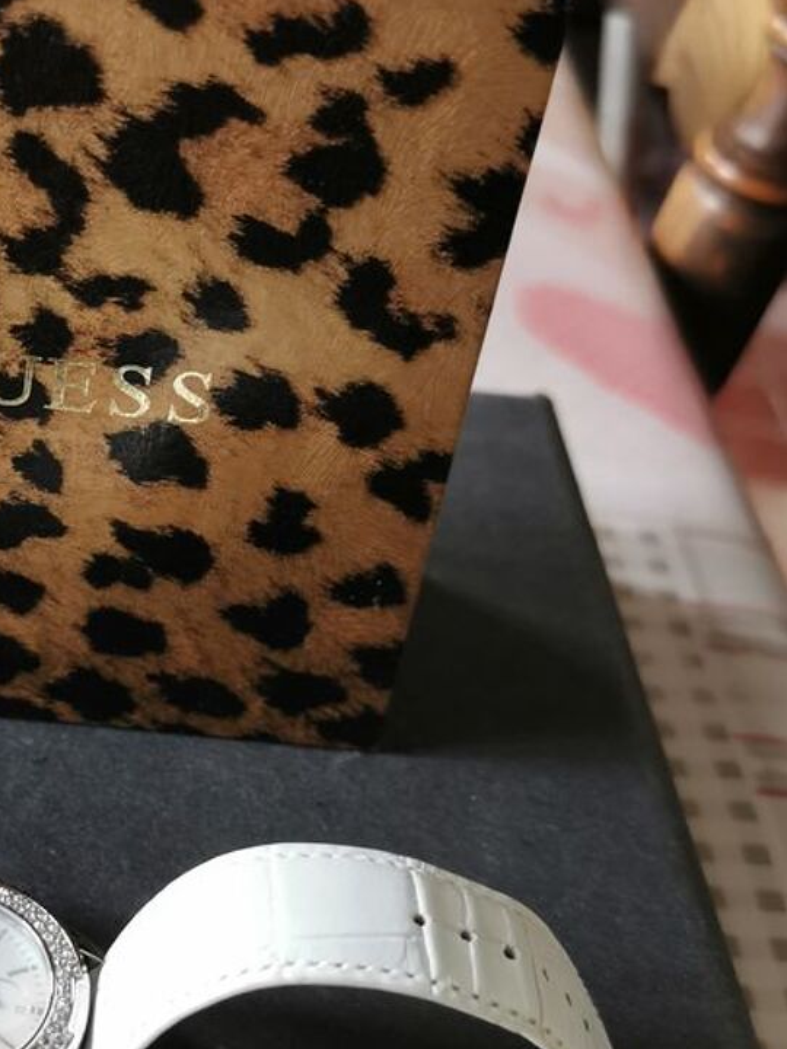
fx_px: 1516
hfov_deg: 27.9
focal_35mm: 50
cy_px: 610
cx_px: 63
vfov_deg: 38.1
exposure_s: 1/50
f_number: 1.6
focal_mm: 5.56
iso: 320
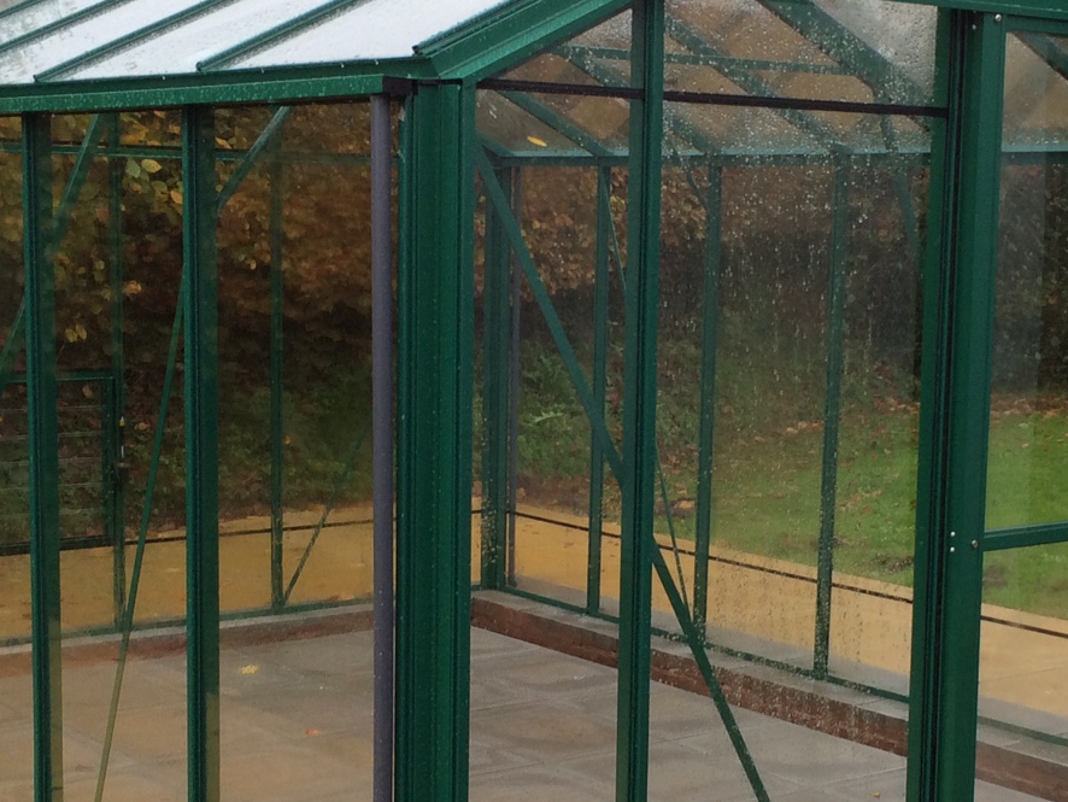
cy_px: 491
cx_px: 628
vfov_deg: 21.9
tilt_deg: -7.9
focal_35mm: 67
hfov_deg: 28.9
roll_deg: -0.7
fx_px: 2068
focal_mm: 4.15
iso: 50
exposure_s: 1/60
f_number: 2.2
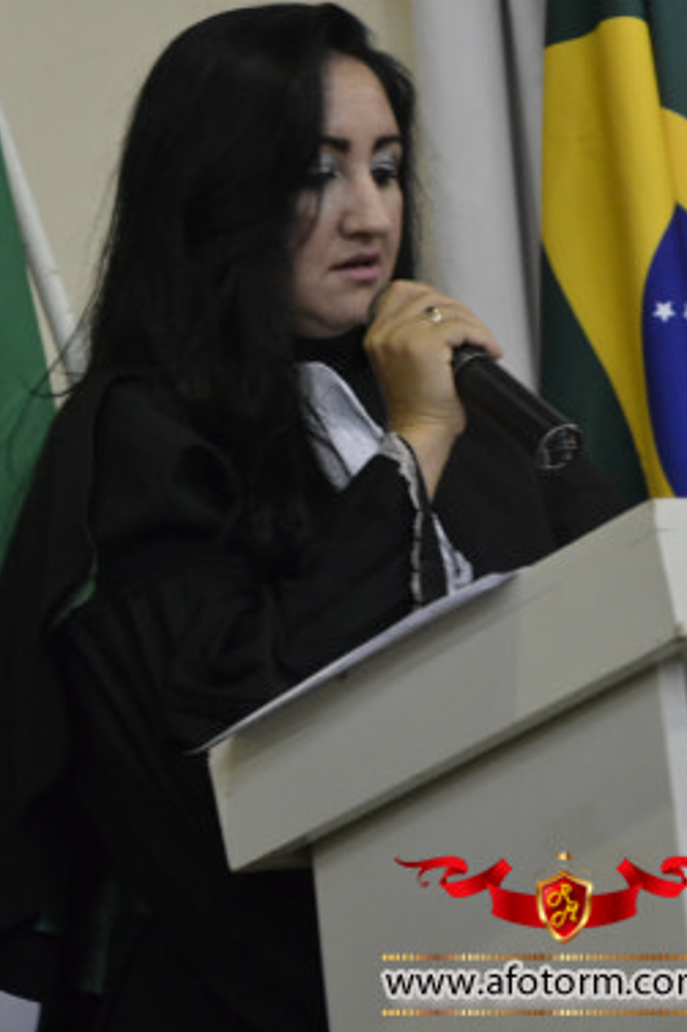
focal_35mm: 159
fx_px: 4555
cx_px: 324
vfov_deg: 12.9
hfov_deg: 8.6
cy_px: 356
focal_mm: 80
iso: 3200
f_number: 5.6
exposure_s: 1/25
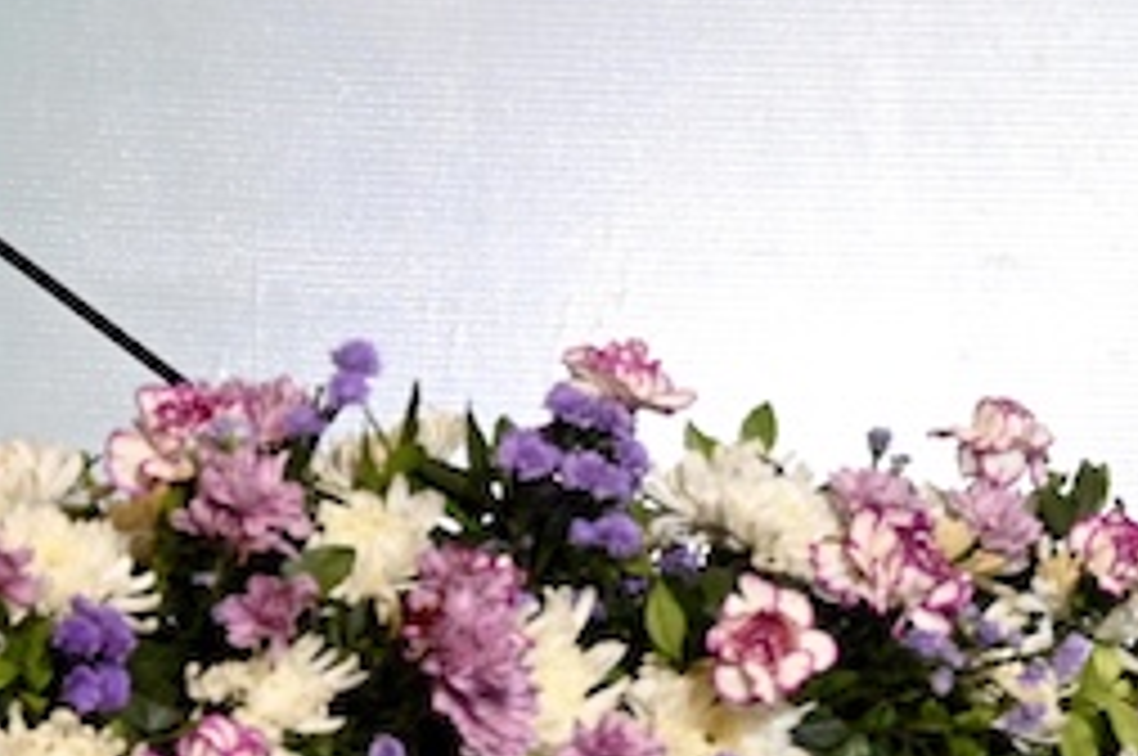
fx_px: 13796
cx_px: 121
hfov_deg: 4.7
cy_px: 792
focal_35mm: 437
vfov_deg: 3.1
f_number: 6.3
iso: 1000
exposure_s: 1/125
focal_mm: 92
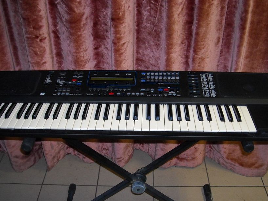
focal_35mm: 43
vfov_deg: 33.5
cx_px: 127
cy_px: 116
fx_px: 333
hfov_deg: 43.8
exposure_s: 1/60
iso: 200
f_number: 2.8
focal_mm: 5.7
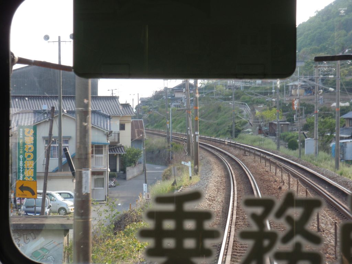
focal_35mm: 102
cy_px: 132
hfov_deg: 19.3
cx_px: 176
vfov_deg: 14.5
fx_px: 1037
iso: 100
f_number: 5.1
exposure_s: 1/100
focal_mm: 18.2
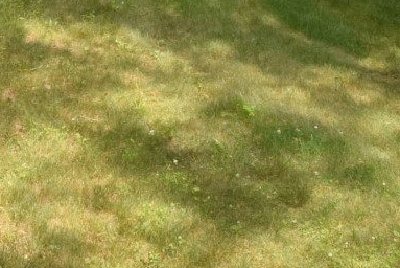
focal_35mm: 80
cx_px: 136
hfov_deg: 25.2
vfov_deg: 15.1
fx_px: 890
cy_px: -195
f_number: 13
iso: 320
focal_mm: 10
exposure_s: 1/200
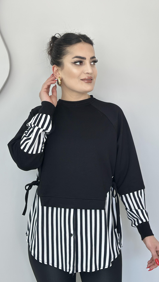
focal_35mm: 59
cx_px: 84
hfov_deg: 20.4
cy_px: 145
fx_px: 442
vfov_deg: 35.4
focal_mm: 6.86
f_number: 1.78
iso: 64
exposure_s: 1/111
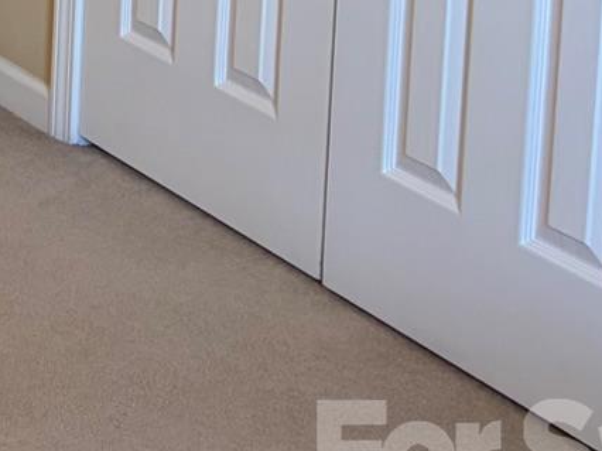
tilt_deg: -5.7
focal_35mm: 125
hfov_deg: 13.2
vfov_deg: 10.9
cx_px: -680
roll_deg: +0.6
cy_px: -409
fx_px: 2173
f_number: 1.6
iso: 125
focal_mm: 5.96
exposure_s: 1/60
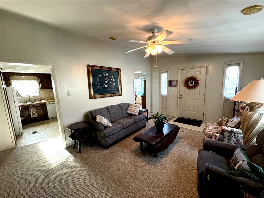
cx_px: 132
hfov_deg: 102.1
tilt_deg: -7.6
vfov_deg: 85.7
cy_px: 99
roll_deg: +2.1
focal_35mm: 14
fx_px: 107
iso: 400
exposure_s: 1/60
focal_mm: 2.22
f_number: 2.2
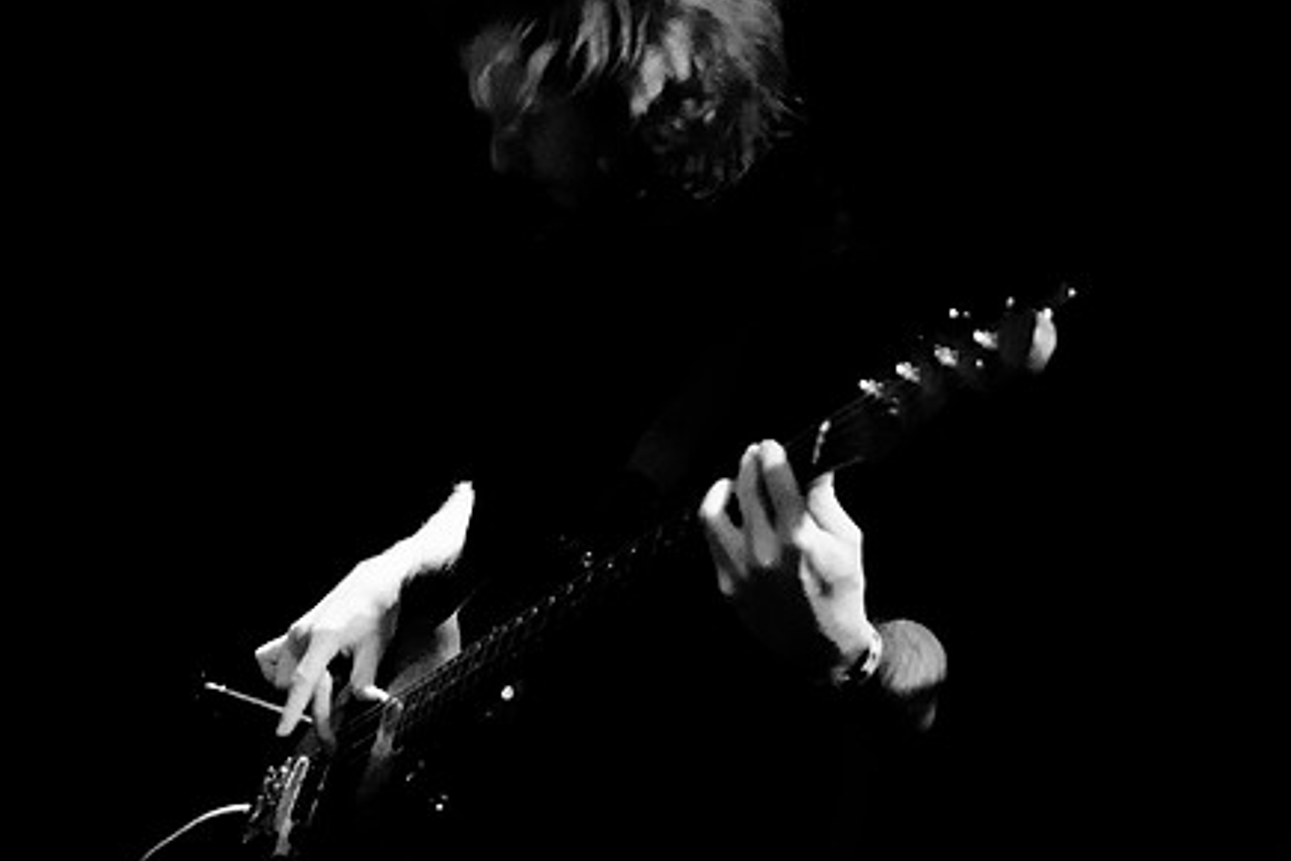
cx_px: 457
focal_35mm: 60
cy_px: 373
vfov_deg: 22.6
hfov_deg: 33.2
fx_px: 2151
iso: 2000
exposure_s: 1/125
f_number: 1.8
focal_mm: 30
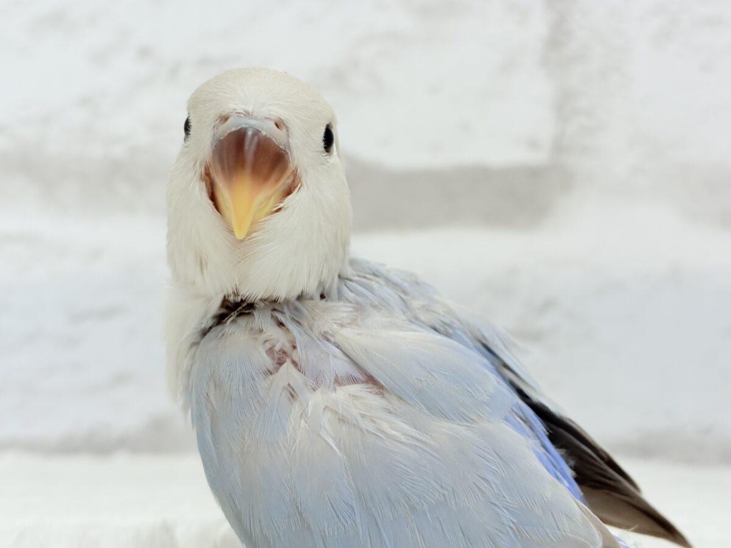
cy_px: 274
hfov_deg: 36.8
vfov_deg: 28.0
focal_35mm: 52
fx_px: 1098
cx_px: 366
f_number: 1.6
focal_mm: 5.96
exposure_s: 1/100
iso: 80
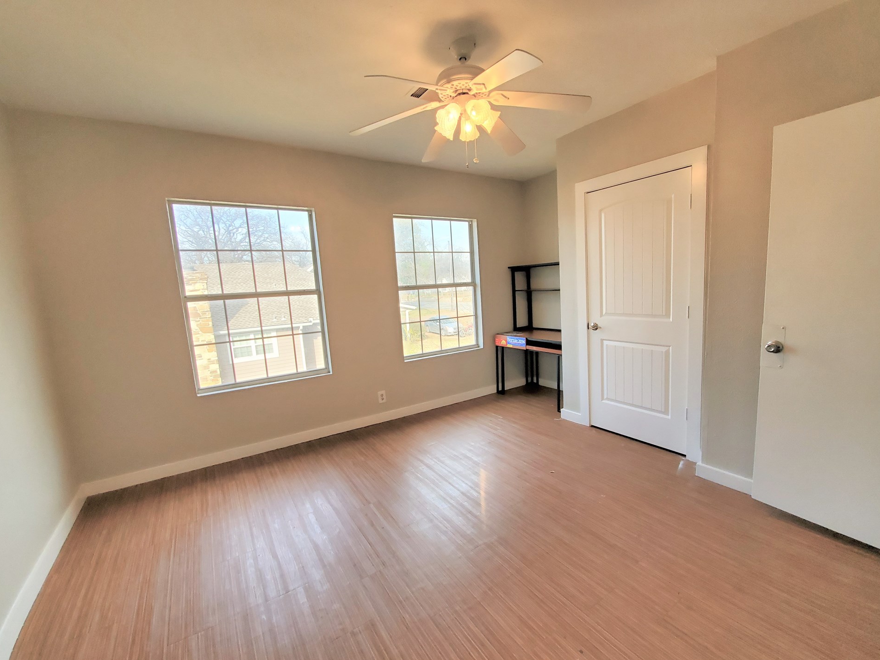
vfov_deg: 85.6
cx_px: 464
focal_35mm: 14
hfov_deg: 102.0
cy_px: 341
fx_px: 356
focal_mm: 1.8
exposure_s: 1/119
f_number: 2.2
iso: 125
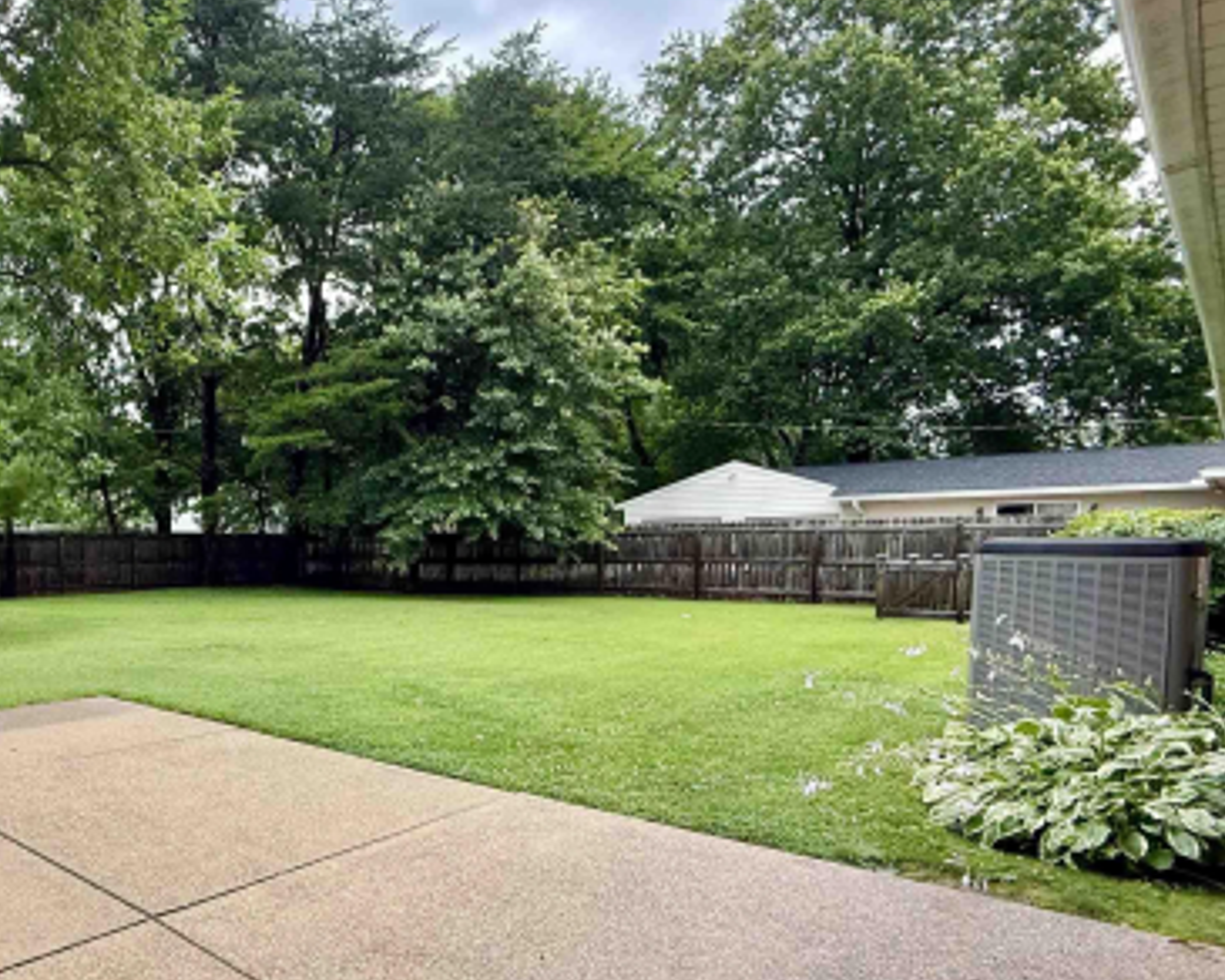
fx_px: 906
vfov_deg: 56.3
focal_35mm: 25
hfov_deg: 62.8
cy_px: 594
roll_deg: +0.0
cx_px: 260
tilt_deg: -2.7
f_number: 2.2
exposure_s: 1/574
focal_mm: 2.22
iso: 50
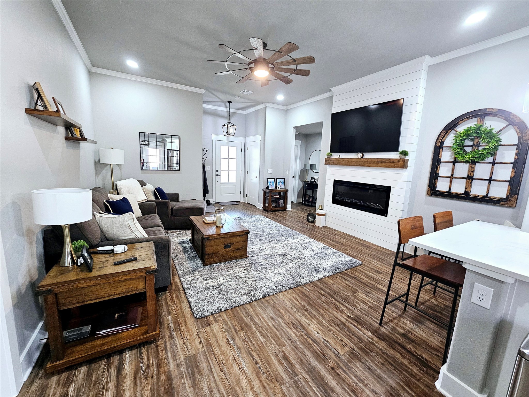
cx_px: 264
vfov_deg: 89.9
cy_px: 198
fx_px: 199
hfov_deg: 106.2
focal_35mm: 13
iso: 320
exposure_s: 1/60.2
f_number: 2.2
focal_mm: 2.2
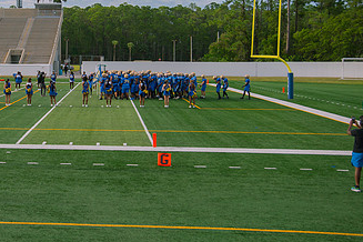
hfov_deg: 31.2
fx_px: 625
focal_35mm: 62
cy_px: 62
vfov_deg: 21.7
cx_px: 53
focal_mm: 35
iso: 100
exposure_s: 1/400
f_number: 4
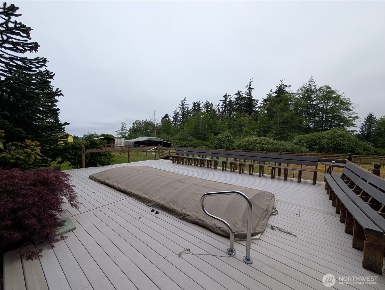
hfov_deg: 110.5
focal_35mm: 12
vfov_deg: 94.6
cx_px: 192
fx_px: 134
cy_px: 145
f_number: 1.7
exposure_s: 1/1361
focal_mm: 2.02
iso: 55
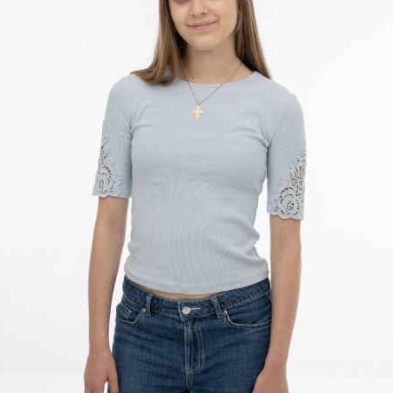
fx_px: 1130
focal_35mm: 88
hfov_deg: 19.7
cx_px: 196
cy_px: 192
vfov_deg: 19.7
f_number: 8
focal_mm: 68
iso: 200
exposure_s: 1/160
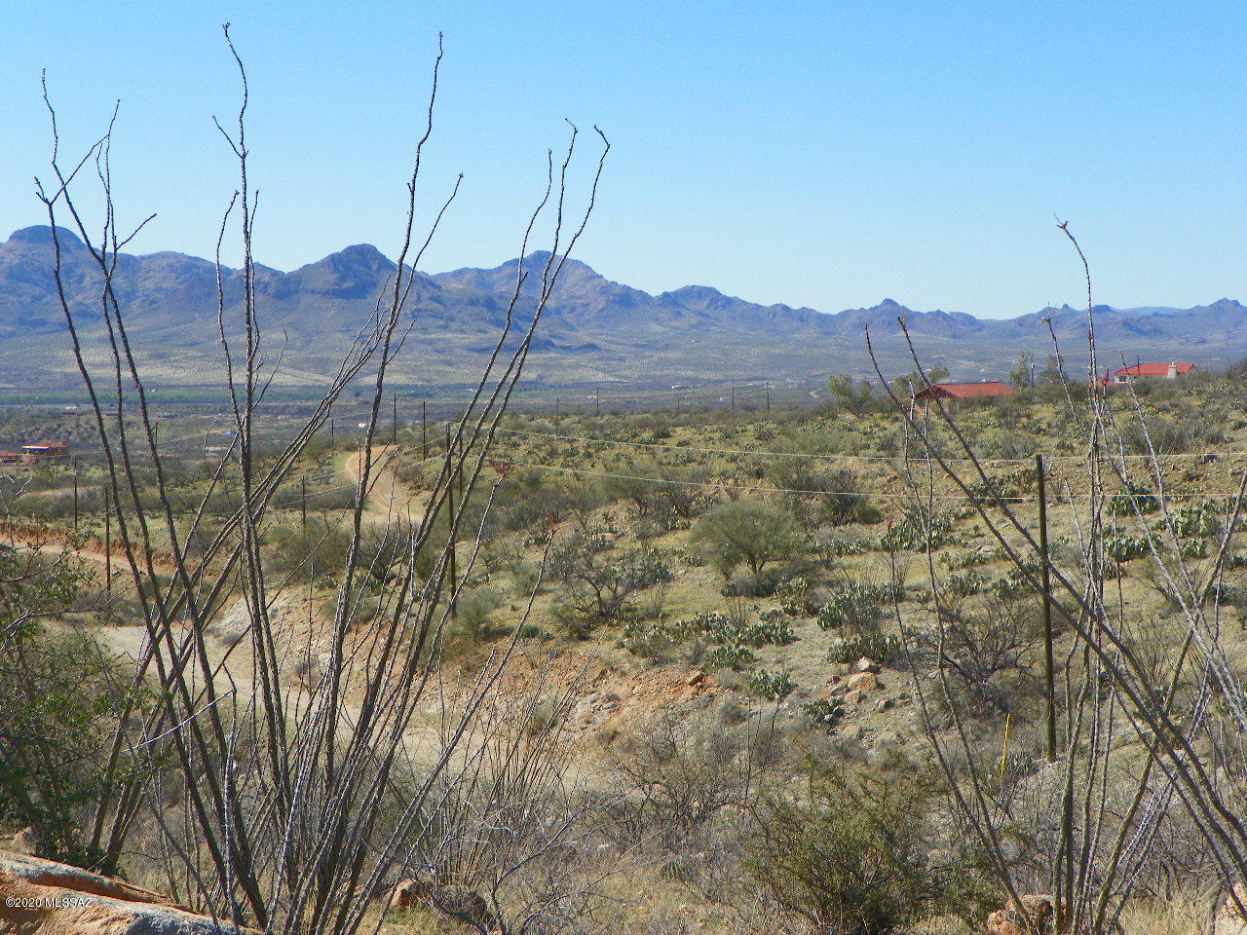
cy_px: 468
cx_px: 624
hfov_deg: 31.2
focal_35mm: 62
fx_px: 2233
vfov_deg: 23.7
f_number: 5.6
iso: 64
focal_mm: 11
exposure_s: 1/320
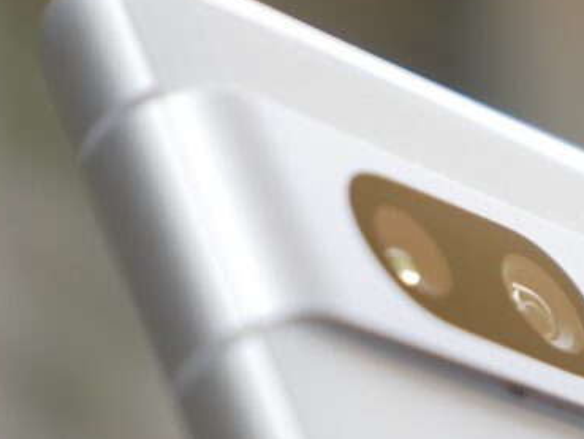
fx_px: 4067
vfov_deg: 6.1
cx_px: 530
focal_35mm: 241
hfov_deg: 8.2
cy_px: 455
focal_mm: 35
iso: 400
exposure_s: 1/320
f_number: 2.8
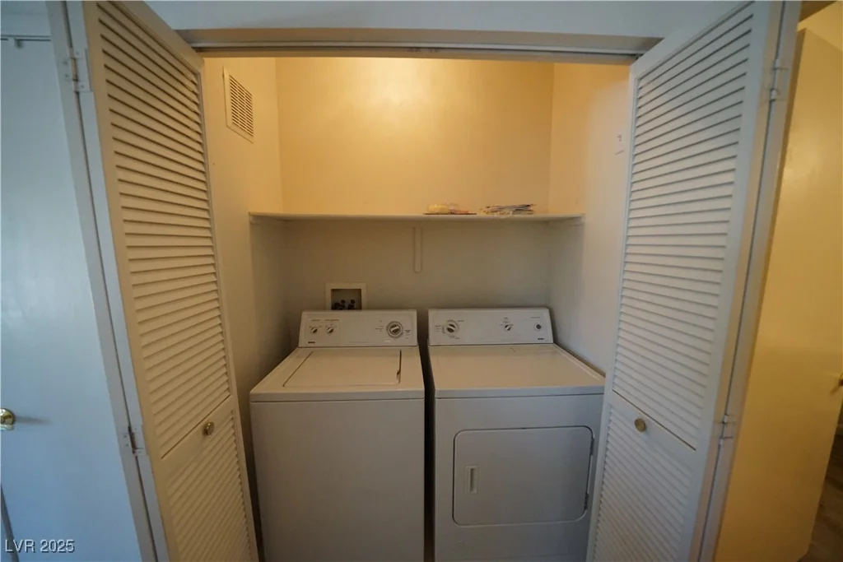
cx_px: 422
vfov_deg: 90.0
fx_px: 281
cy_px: 281
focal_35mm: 12
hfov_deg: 112.6
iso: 5000
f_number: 5
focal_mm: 12
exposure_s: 1/250
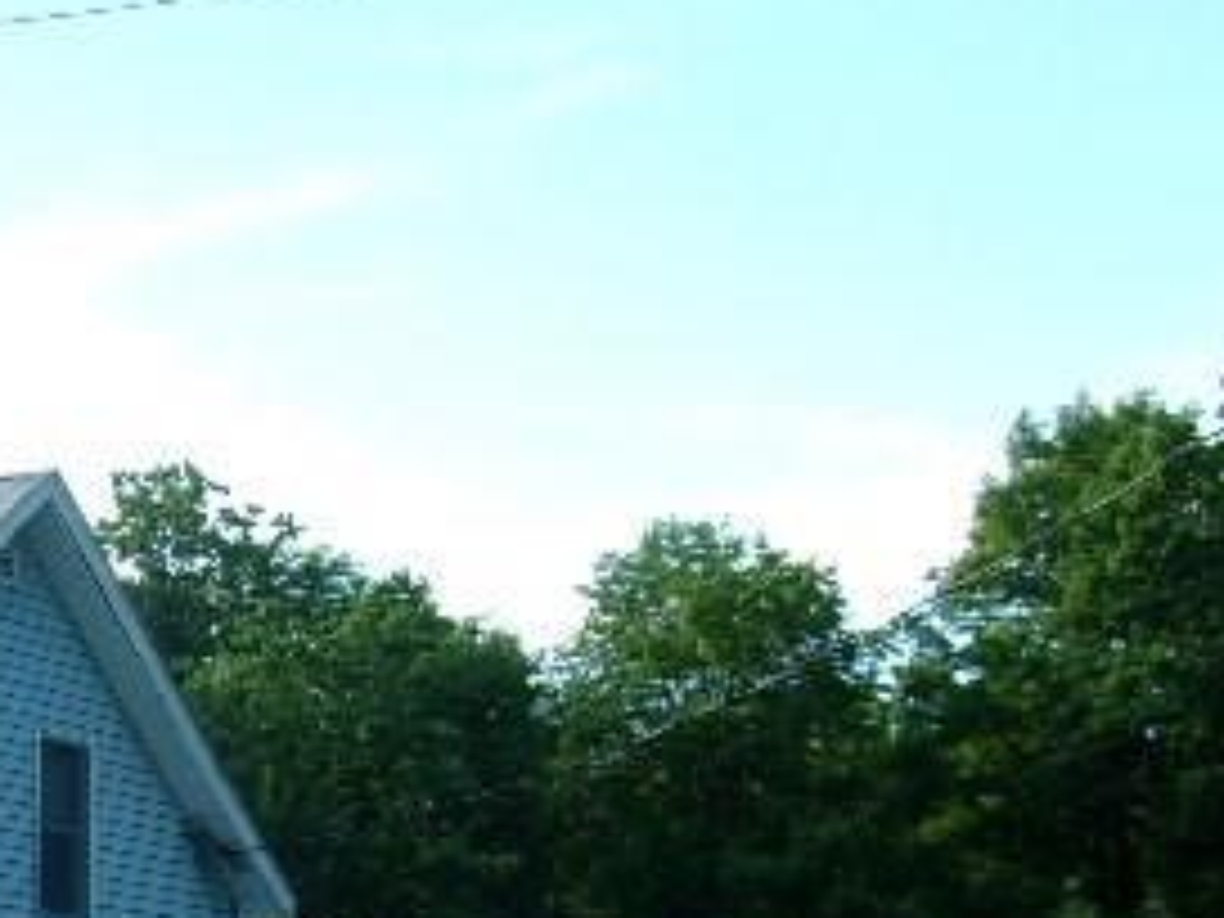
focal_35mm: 99
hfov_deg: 18.9
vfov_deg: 14.5
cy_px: 1053
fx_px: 3501
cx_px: -202
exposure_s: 1/250
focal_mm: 7.6
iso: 80
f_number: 3.7
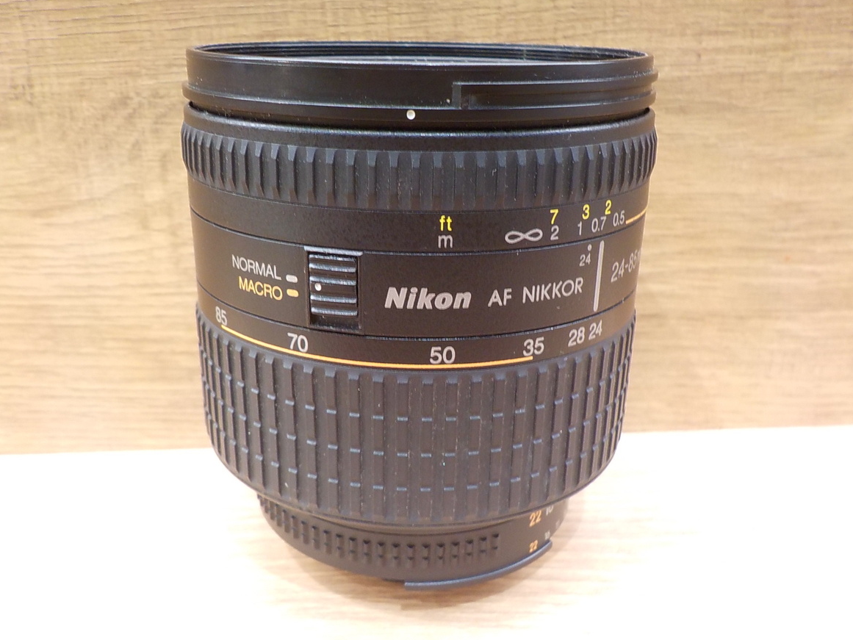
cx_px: 416
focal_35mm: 31
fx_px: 764
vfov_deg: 45.4
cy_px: 315
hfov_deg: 58.3
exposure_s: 1/30
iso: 180
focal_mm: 4.1
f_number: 3.3
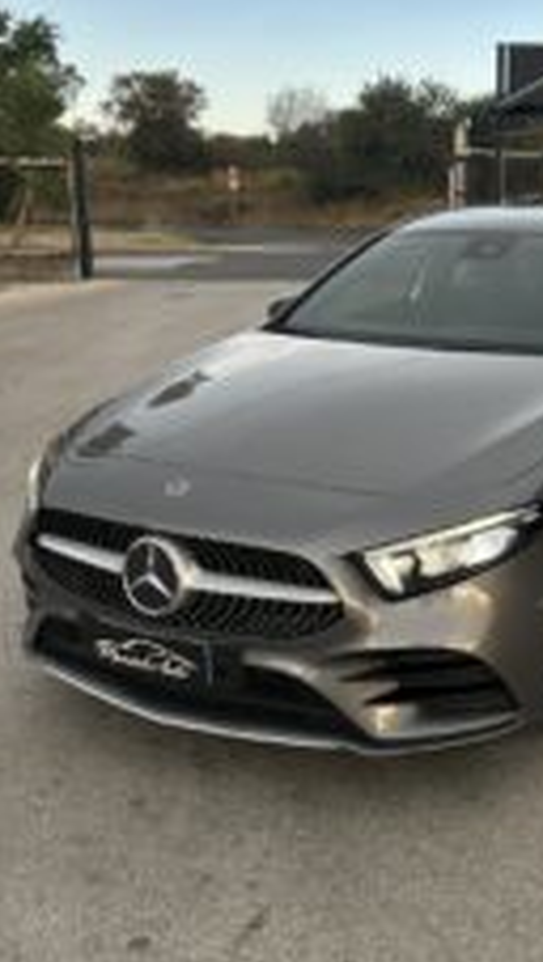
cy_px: 405
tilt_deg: -8.6
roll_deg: -1.3
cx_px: 450
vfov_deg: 47.2
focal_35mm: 43
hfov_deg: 27.1
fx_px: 1099
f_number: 1.78
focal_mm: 6.86
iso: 80
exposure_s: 1/279
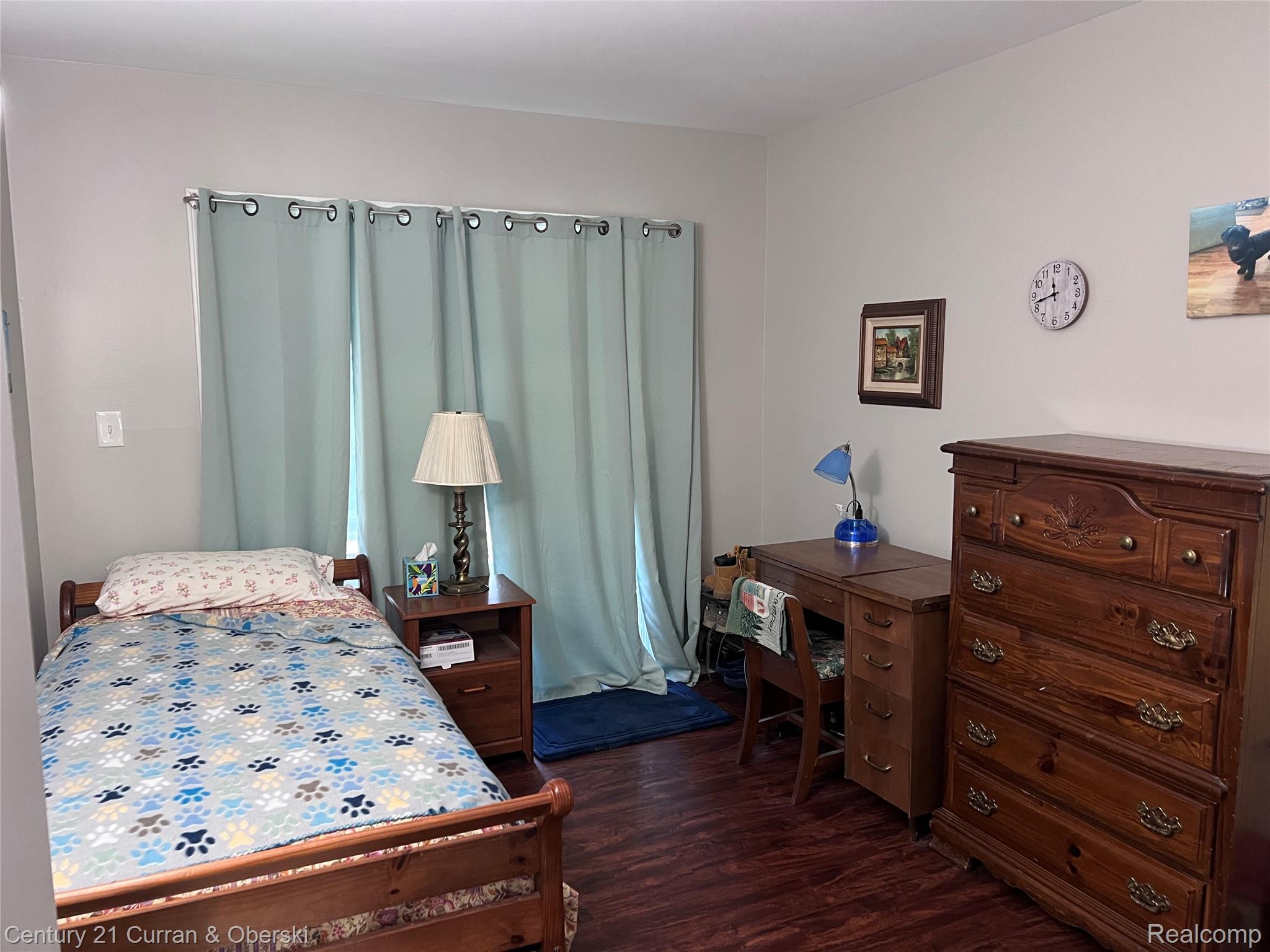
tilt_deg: -8.0
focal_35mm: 26
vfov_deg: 53.1
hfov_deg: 67.3
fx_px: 954
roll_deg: +0.0
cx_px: 635
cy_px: 476
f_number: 1.5
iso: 320
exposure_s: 1/60
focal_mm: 5.7
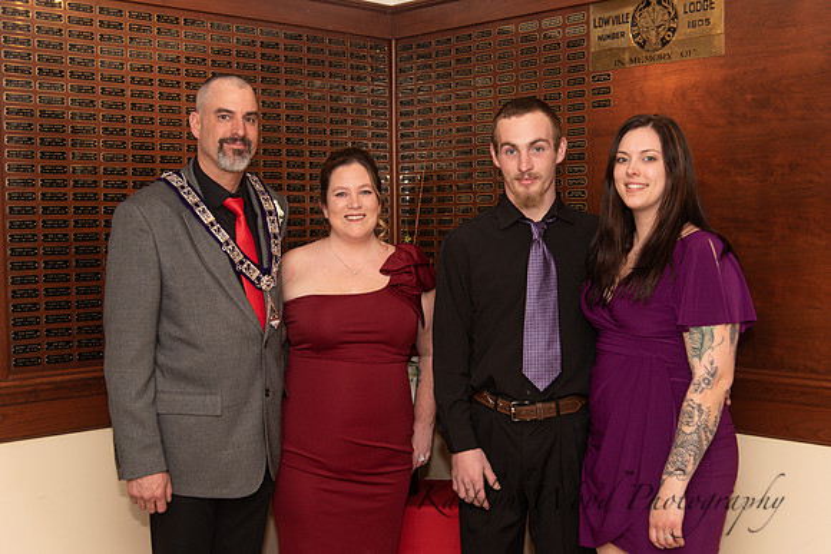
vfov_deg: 29.3
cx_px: 416
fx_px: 1062
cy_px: 277
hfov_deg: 42.7
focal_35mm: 46
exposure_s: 1/200
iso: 800
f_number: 4
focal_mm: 46
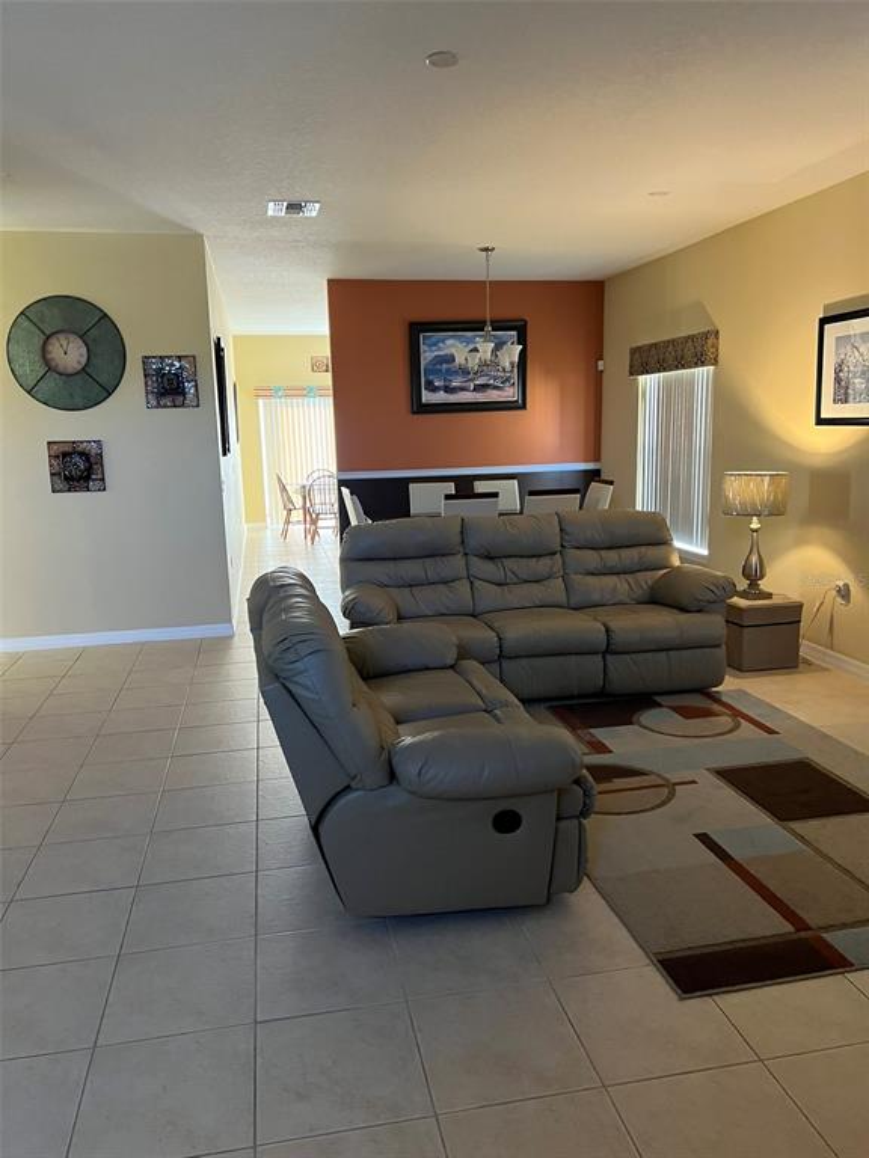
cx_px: 434
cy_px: 579
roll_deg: +2.3
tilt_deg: -8.2
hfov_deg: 53.1
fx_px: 870
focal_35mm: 26
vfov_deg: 67.3
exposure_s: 1/60
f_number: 1.5
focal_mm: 5.7
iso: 500
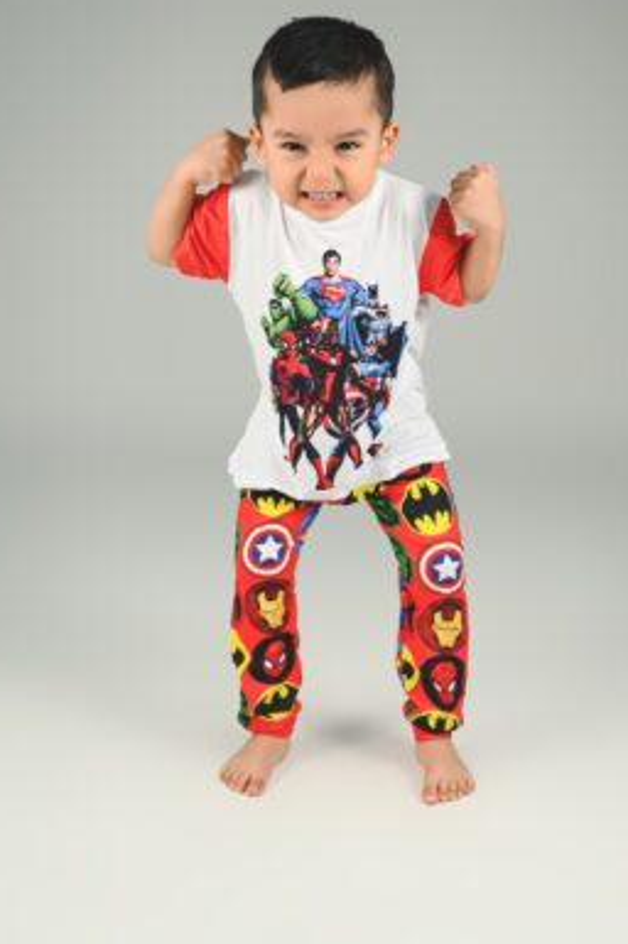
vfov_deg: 47.4
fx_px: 1075
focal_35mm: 41
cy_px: 421
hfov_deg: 32.6
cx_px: 336
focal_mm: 35
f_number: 2.8
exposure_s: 1/200
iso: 200
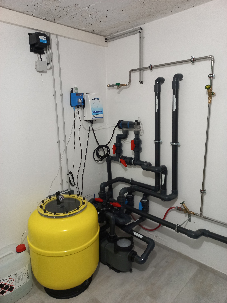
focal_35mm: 25
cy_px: 152
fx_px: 219
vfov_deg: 69.4
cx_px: 114
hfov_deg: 54.9
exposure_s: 1/33.3
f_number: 1.8
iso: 320
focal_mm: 4.6
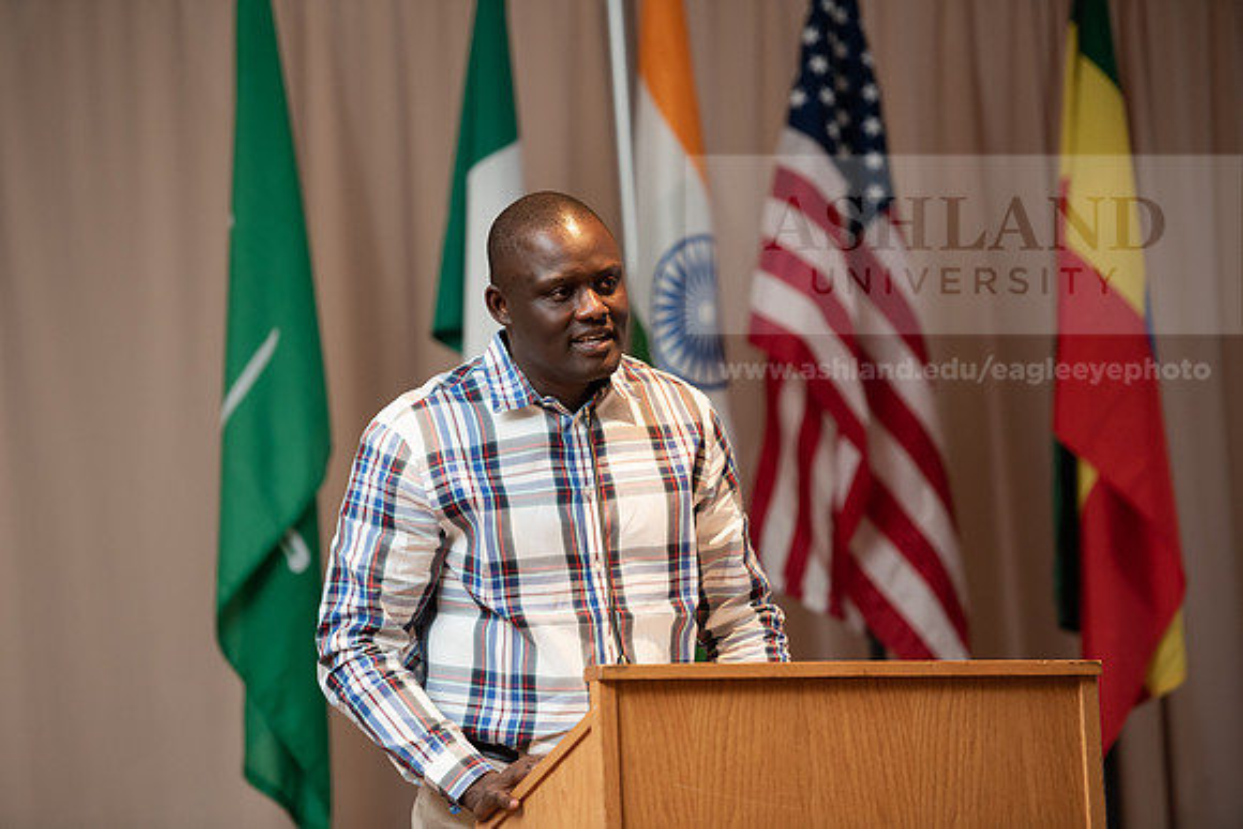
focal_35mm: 165
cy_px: 414
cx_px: 622
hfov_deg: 12.4
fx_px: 5698
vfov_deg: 8.3
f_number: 3.2
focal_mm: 165
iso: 1250
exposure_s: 1/200
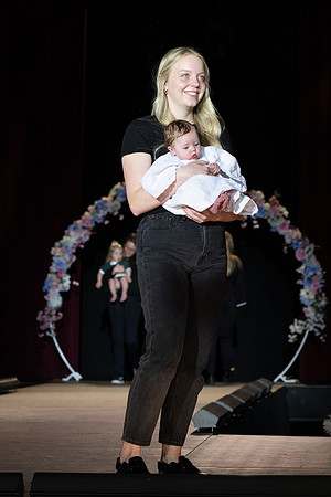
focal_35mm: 146
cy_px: 266
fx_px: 2017
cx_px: 191
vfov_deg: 14.0
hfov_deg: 9.4
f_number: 5.6
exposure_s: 1/320
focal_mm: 91
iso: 1000
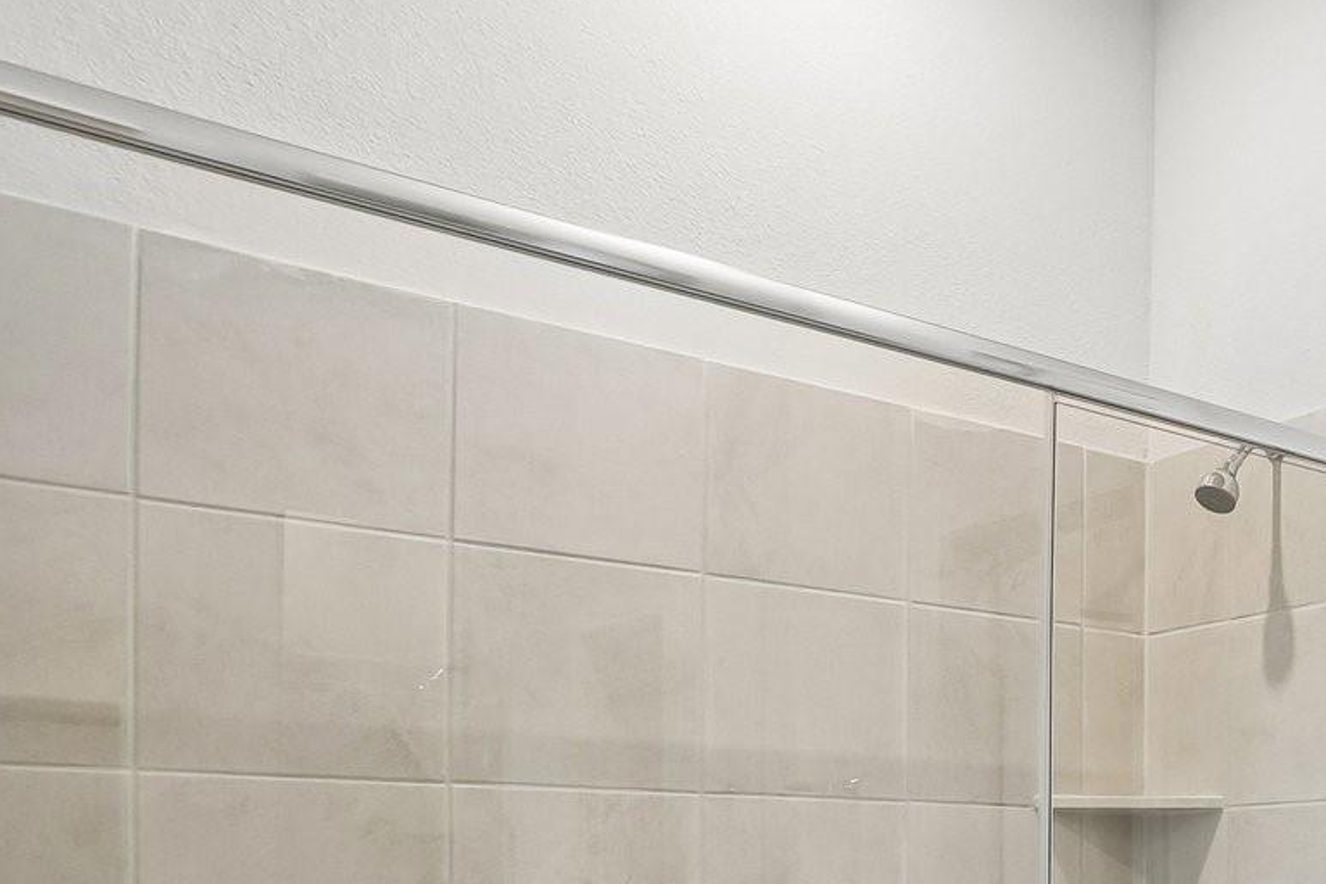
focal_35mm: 40
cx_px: 1559
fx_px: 1473
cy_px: 919
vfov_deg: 30.6
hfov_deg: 37.6
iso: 400
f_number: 8
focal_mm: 10
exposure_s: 1/15
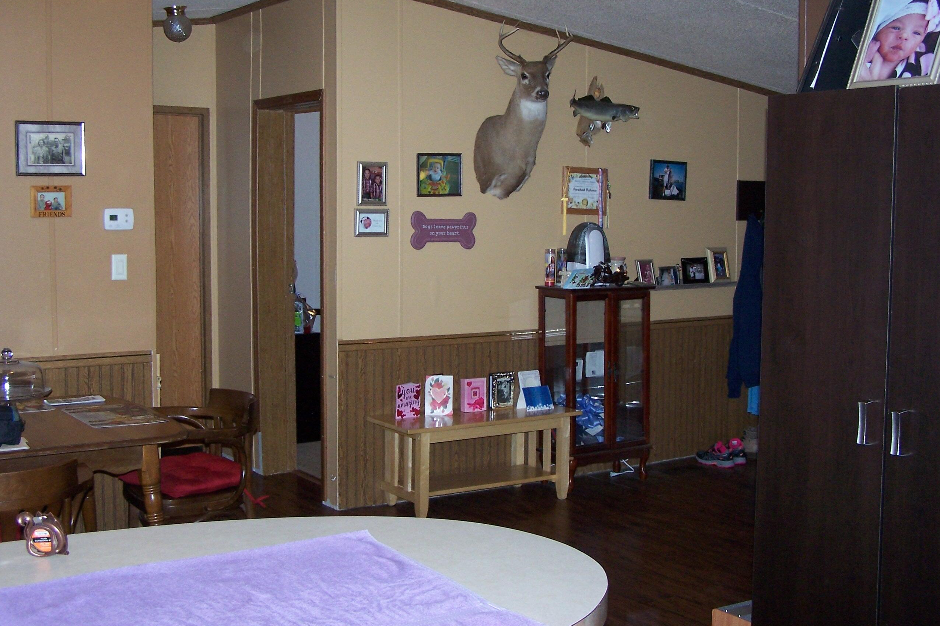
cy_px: 275
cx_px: 469
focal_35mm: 42
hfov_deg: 46.4
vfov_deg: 31.9
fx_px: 1097
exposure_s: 1/60
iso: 140
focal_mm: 6.7
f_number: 2.8
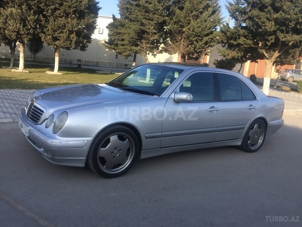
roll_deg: -7.1
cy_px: 114
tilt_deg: -11.1
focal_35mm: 29
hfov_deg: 61.7
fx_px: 253
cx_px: 151
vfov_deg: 48.2
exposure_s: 1/706
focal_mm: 4.15
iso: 32
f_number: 2.2
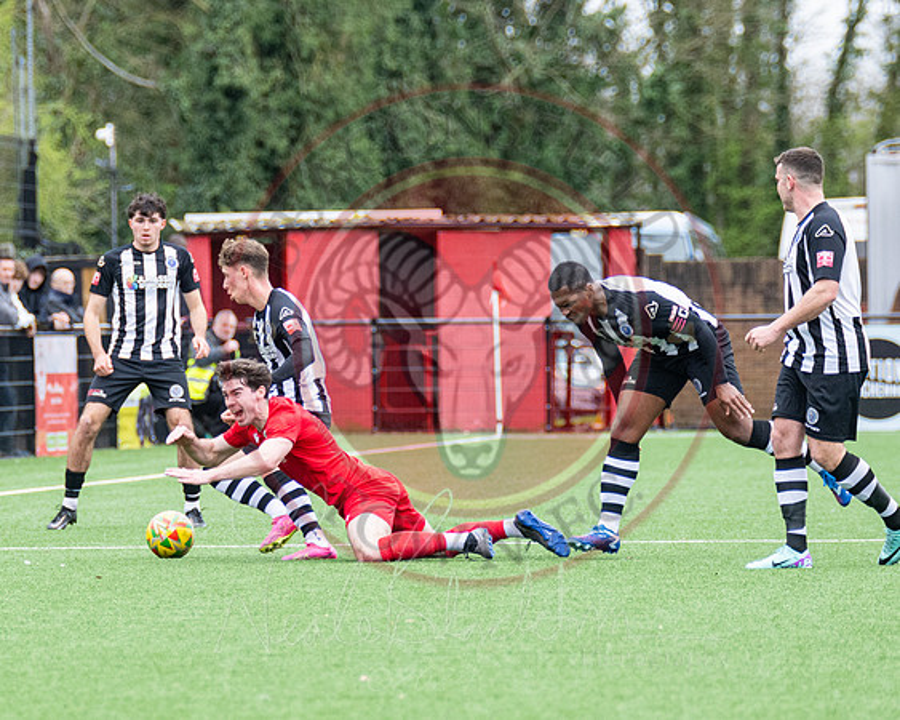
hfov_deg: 4.8
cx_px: 261
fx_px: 10699
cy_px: 366
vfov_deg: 3.9
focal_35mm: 402
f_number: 4
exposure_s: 1/1000
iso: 800
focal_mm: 200
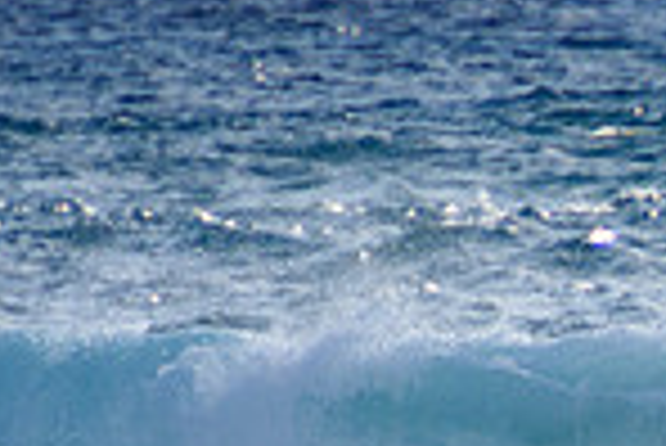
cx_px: 1174
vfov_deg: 0.6
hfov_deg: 0.9
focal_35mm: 2354
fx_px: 43591
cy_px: 624
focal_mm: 400
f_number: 5.6
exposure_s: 1/2000
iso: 250
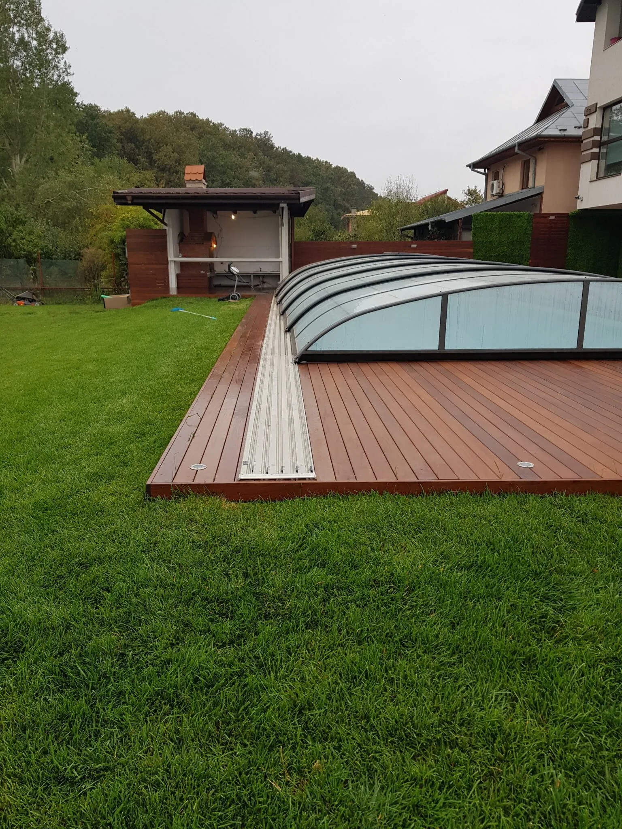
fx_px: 623
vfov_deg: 67.3
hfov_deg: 53.1
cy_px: 414
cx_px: 311
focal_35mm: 26
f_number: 1.7
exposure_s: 1/552
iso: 40
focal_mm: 4.3
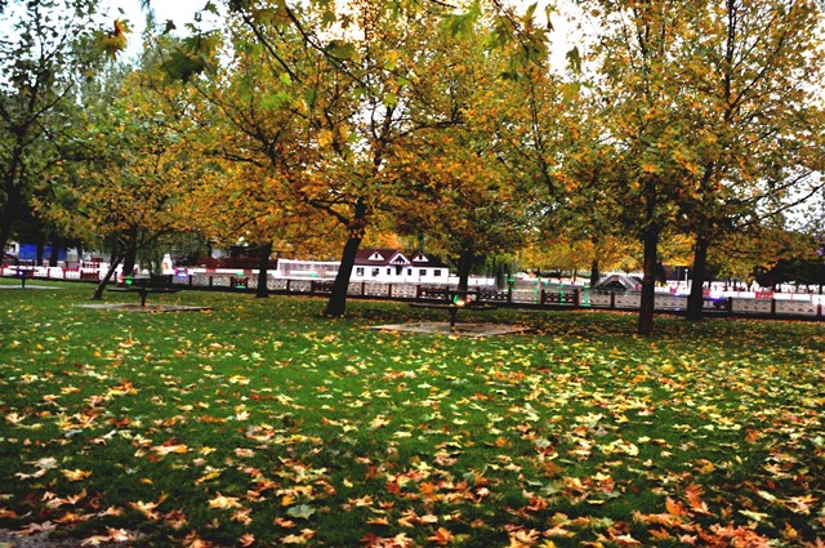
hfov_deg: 57.3
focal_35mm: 33
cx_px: 412
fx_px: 755
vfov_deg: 39.9
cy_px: 274
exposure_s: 1/100
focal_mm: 22
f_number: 3.8
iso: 400
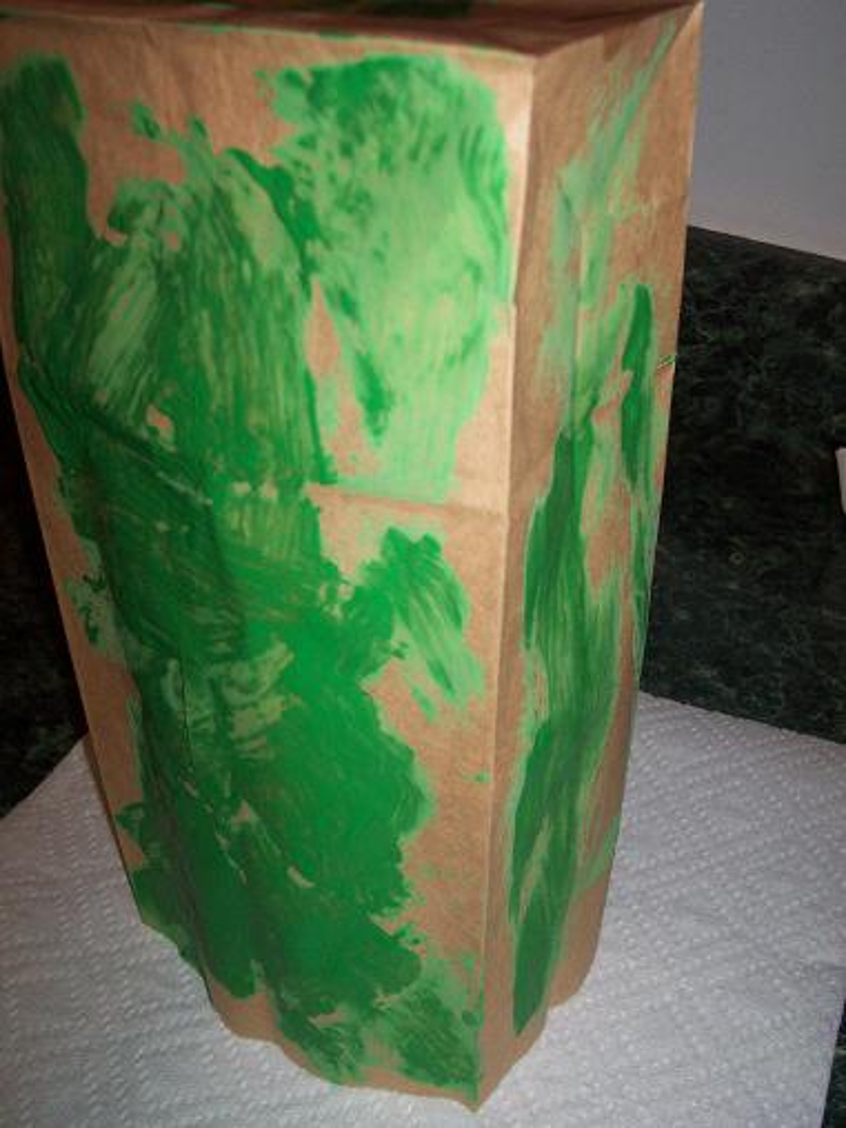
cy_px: 564
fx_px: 1206
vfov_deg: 50.1
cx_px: 423
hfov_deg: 38.7
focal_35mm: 37
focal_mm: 5.6
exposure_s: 1/60
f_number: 2.8
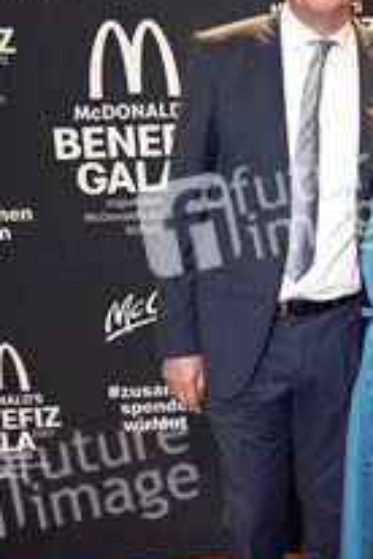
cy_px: 348
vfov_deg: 34.3
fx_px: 901
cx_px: 354
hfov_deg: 22.6
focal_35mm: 58
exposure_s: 1/60
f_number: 6.3
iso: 500
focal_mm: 30
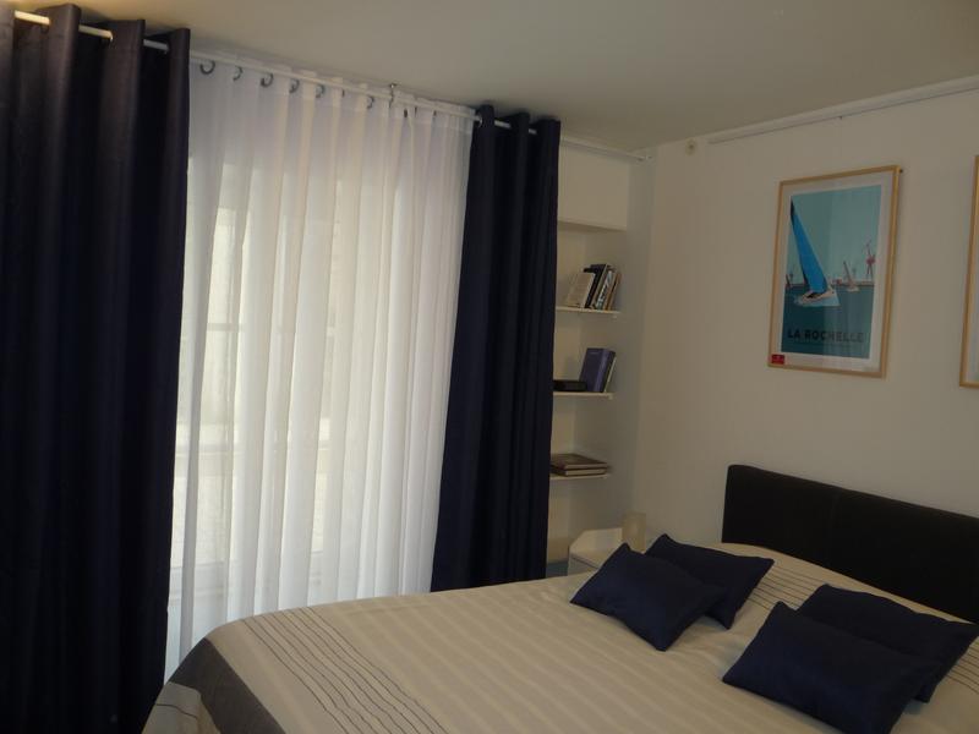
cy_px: 367
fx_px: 848
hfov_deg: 60.0
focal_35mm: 30
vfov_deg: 46.8
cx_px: 490
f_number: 3.3
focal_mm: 5.2
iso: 100
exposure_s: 1/30
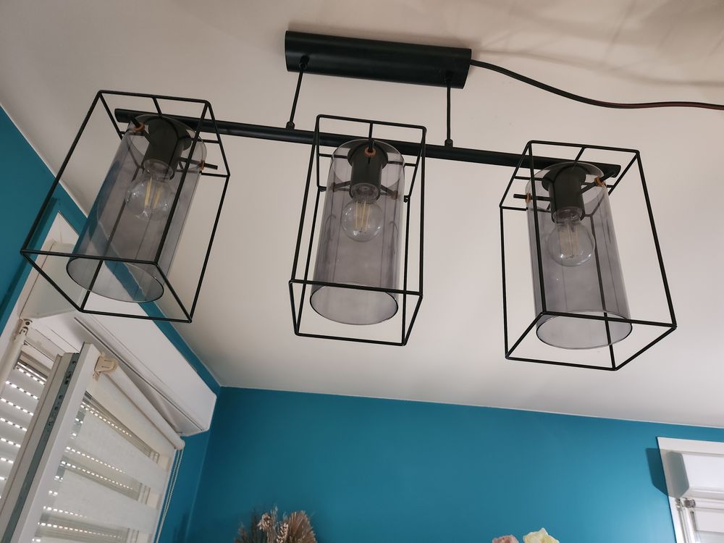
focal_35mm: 24
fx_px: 502
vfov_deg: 56.8
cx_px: 362
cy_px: 272
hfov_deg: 71.6
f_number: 1.8
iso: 640
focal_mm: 5
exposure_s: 1/33
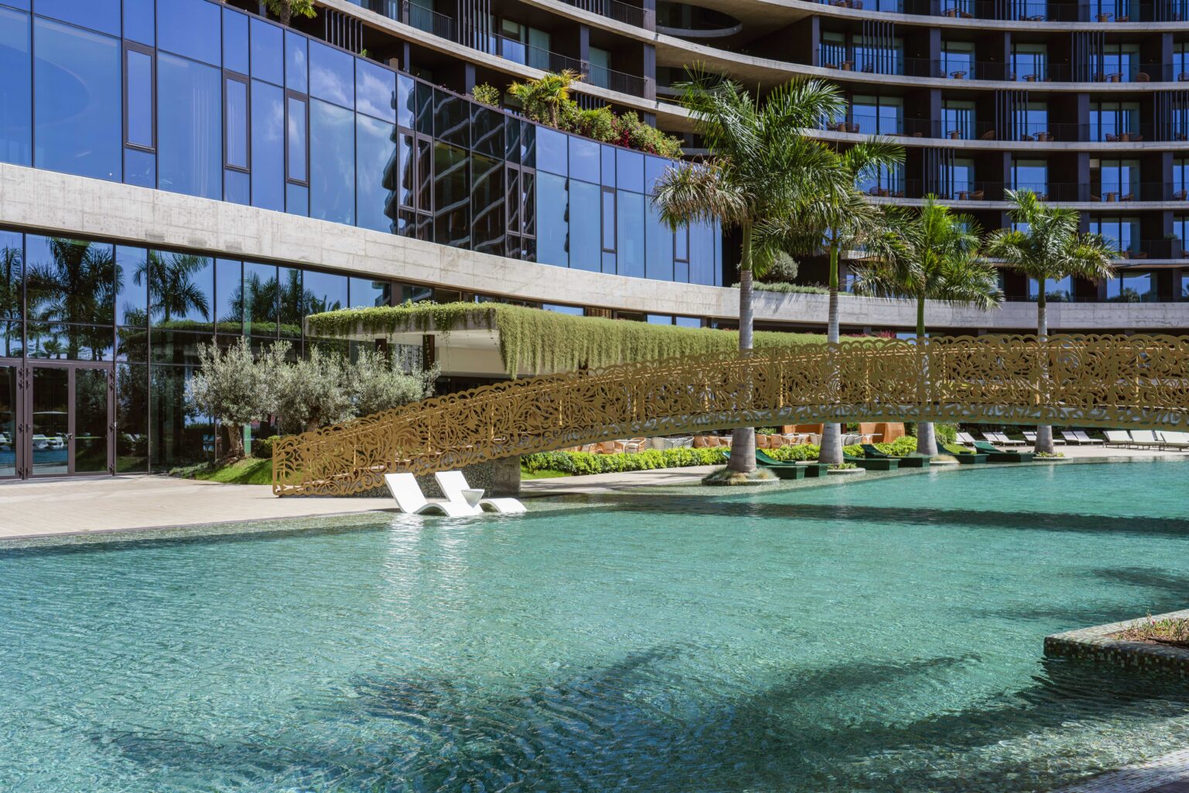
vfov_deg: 37.9
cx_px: 594
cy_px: 396
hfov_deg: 54.4
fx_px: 1156
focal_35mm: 35
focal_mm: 35
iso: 100
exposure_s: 1/400
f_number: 5.6
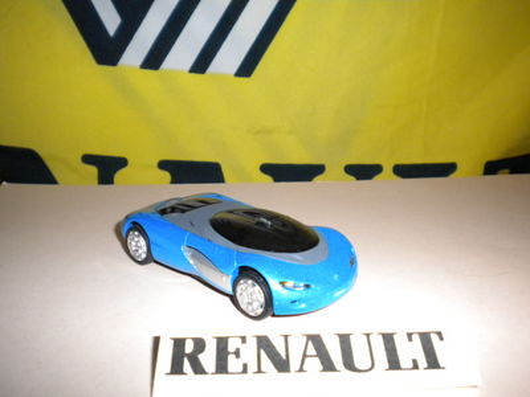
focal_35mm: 35
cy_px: 198
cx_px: 265
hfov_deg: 52.6
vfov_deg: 40.7
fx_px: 536
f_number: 3.1
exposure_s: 1/30
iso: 400
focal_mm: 6.3
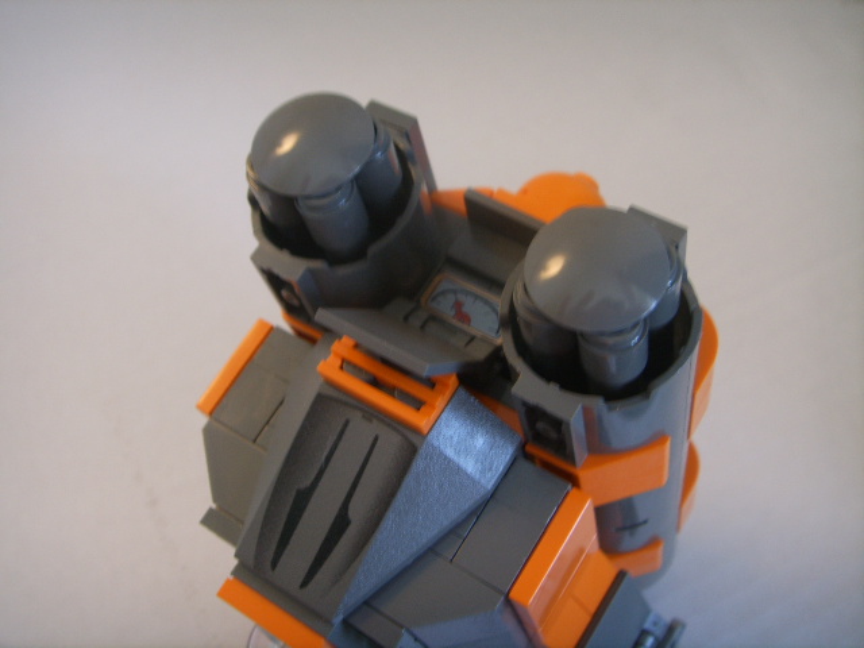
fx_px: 973
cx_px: 432
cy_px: 324
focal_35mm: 39
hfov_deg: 47.9
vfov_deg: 36.8
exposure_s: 1/20
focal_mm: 6.6
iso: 63
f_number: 3.5
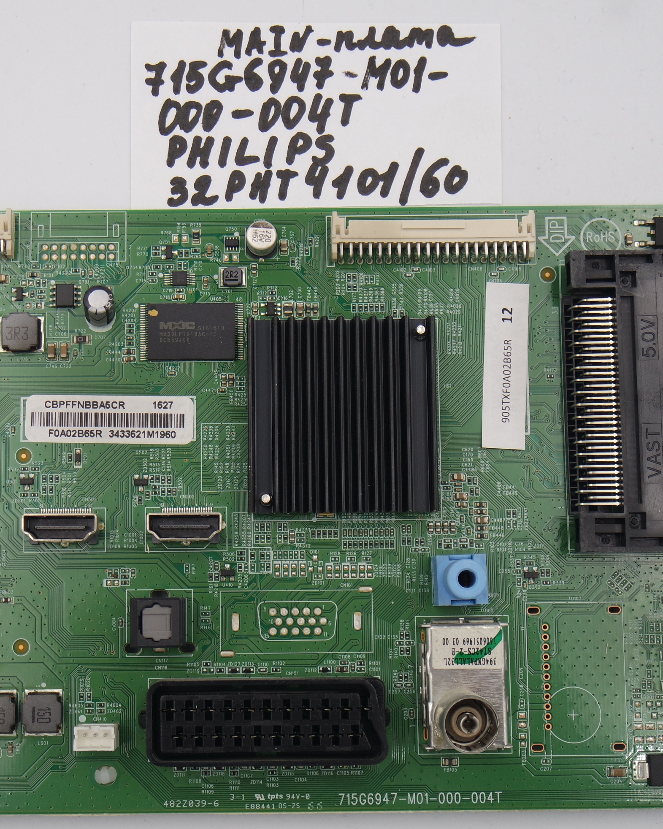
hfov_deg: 23.8
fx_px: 1570
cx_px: 276
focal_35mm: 64
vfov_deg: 29.6
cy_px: 414
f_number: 4.5
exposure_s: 1/100
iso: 160
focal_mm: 17
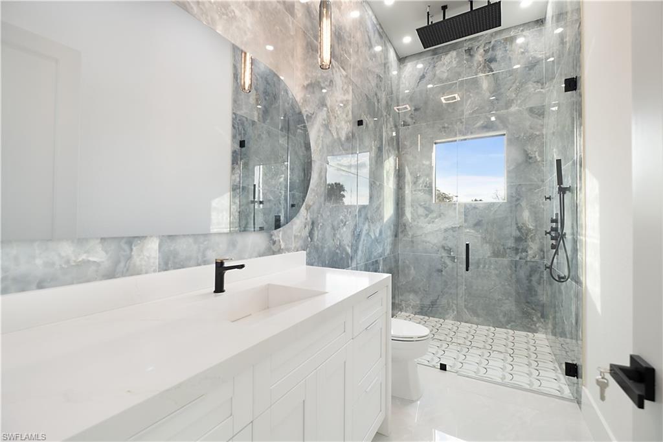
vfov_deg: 77.3
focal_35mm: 15
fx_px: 276
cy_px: 221
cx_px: 332
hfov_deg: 100.4
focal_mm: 10
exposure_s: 1/3
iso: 160
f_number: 4
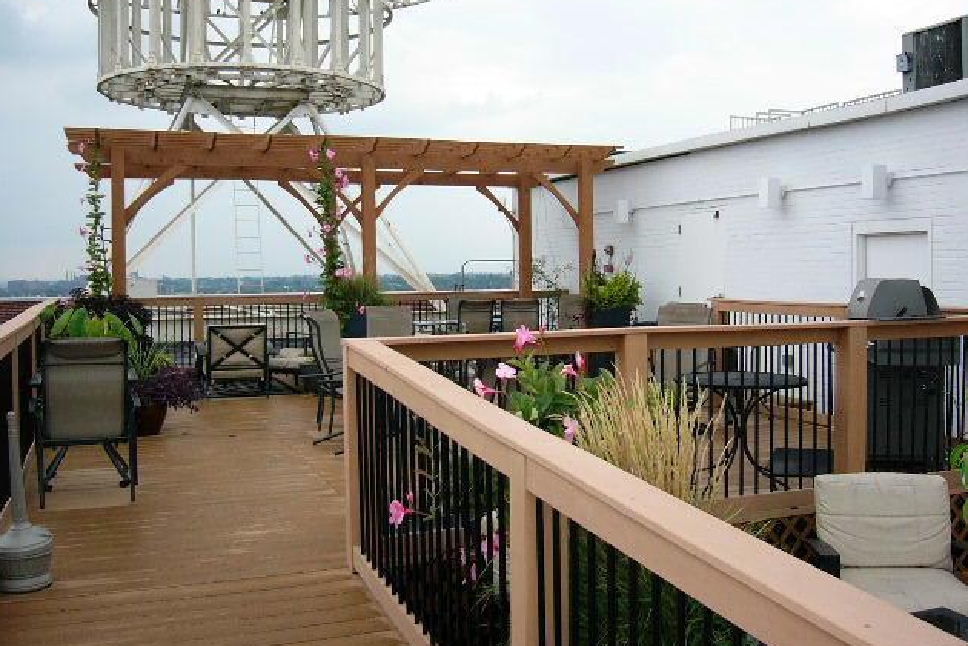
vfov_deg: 35.9
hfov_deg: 51.9
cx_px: 487
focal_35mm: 37
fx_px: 995
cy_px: 297
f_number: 2.8
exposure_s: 1/800
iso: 100
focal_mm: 5.8
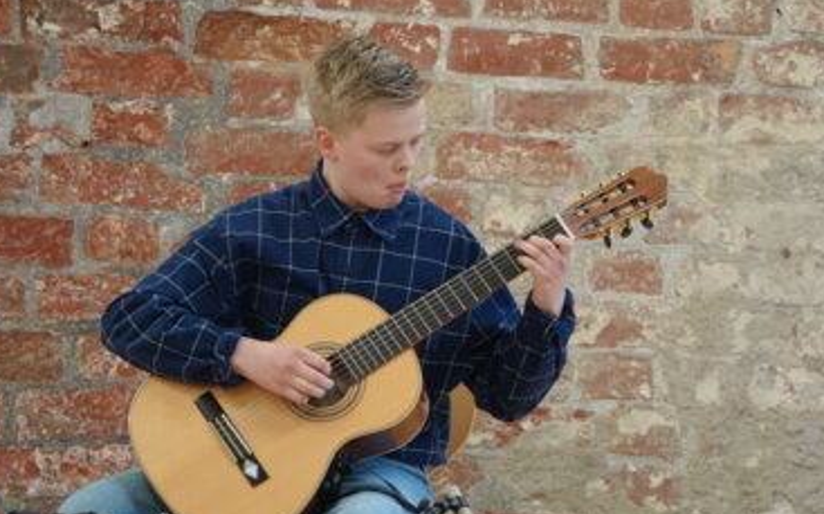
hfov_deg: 3.4
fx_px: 13827
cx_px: 382
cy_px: 288
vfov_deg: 2.1
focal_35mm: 616
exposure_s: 1/50
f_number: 4
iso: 800
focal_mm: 203.2
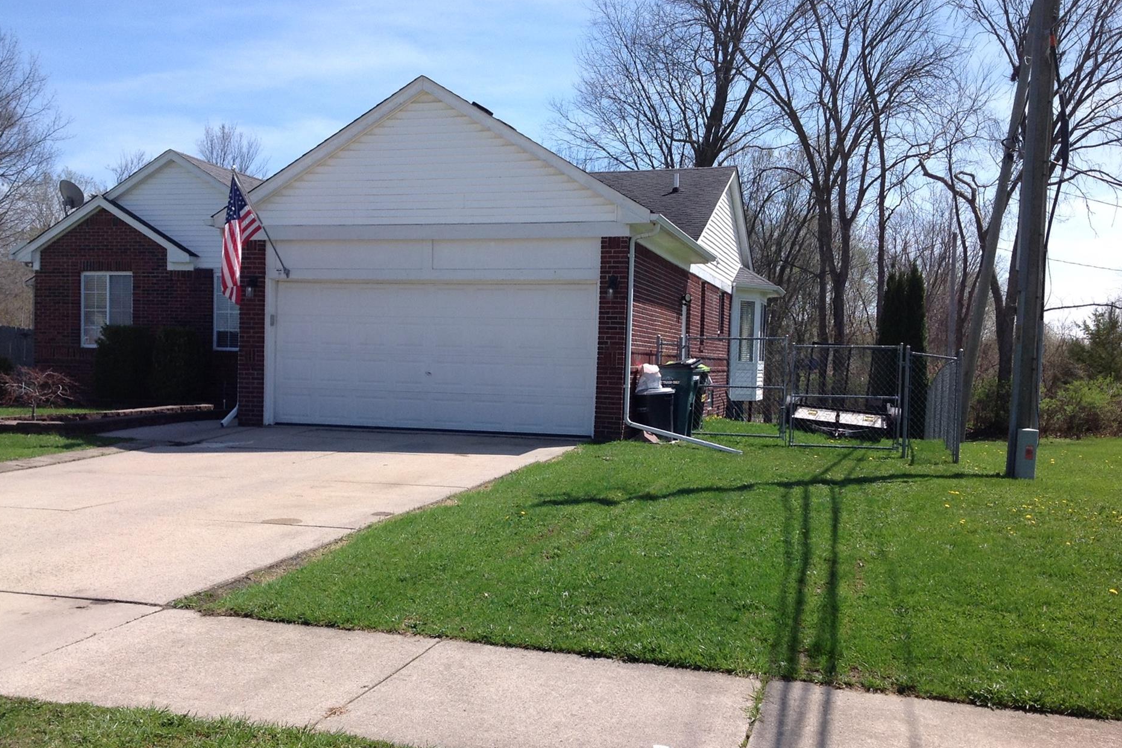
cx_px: 514
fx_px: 1246
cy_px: 420
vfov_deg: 33.4
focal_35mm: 40
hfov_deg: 48.4
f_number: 2.4
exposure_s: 1/1681
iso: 50
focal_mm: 4.28
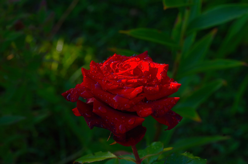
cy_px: 82
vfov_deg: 10.1
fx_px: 928
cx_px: 124
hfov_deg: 15.2
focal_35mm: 135
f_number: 9
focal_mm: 90
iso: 400
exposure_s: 1/160
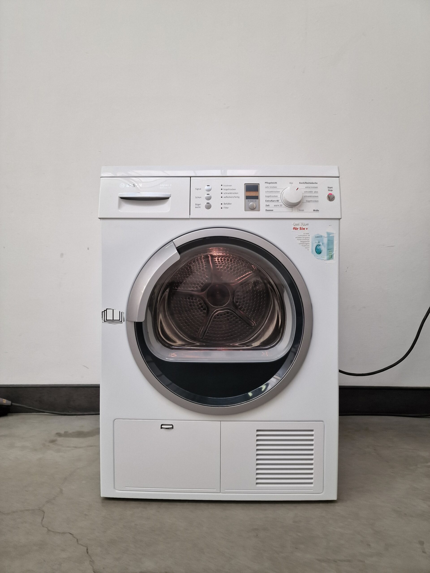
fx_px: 381
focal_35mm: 23
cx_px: 215
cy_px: 286
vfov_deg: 73.9
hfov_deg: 58.9
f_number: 1.8
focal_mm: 6.4
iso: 64
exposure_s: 1/100
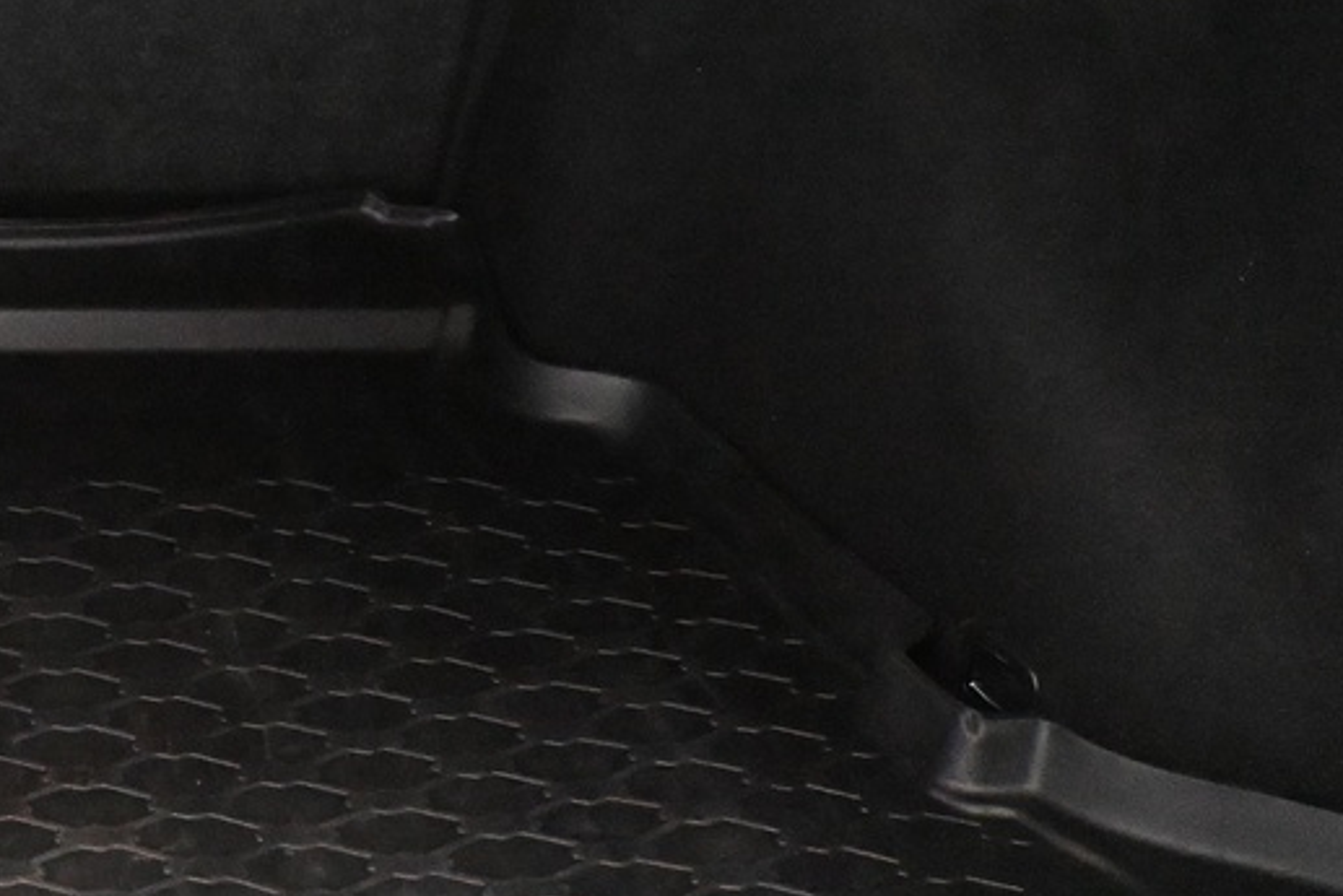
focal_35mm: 94
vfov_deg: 14.5
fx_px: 3507
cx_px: -317
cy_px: 210
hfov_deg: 20.2
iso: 10000
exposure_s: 1/60
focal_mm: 20
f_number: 3.8
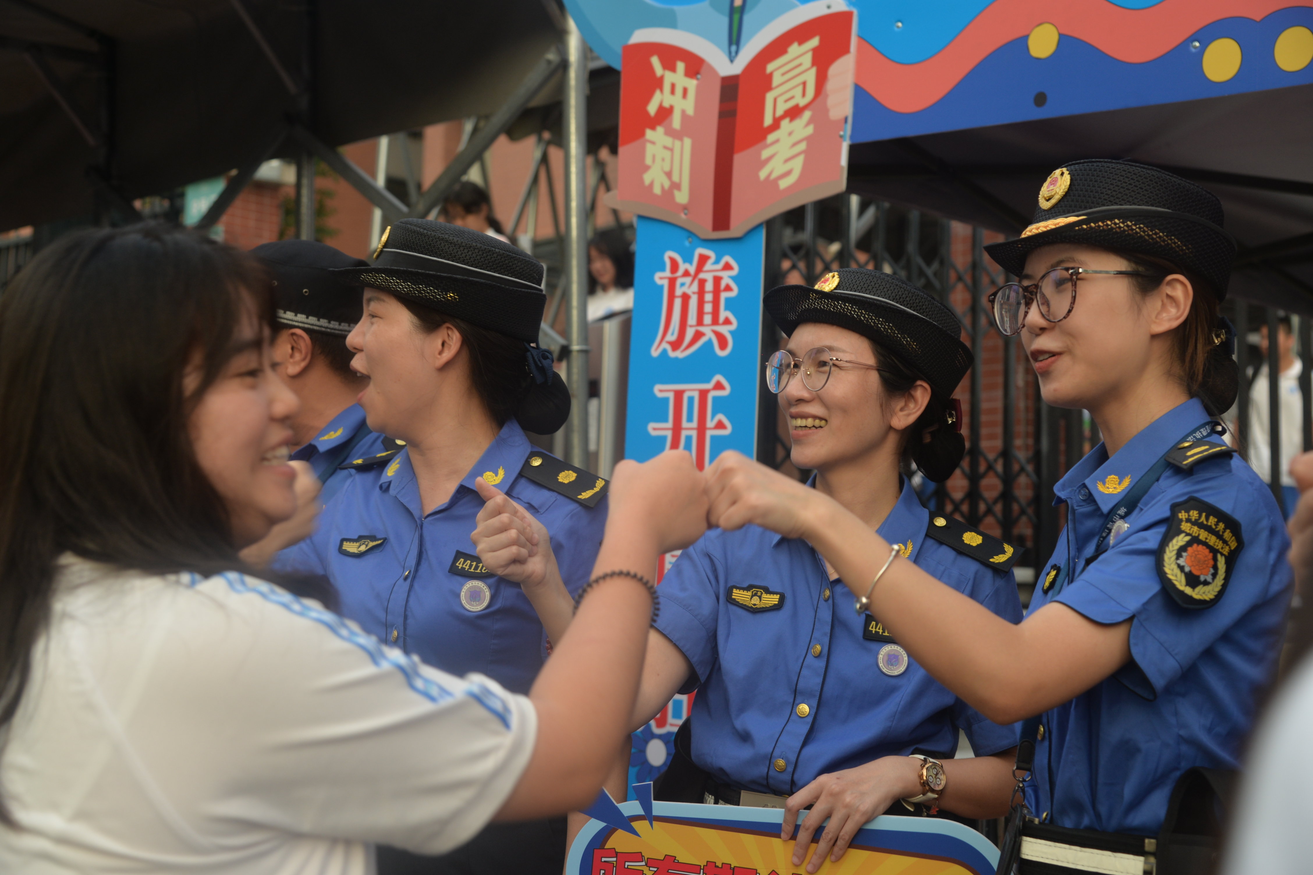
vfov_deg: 26.0
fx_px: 1896
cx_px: 656
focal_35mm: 52
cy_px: 438
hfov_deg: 38.2
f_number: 5
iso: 400
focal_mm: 52
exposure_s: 1/100
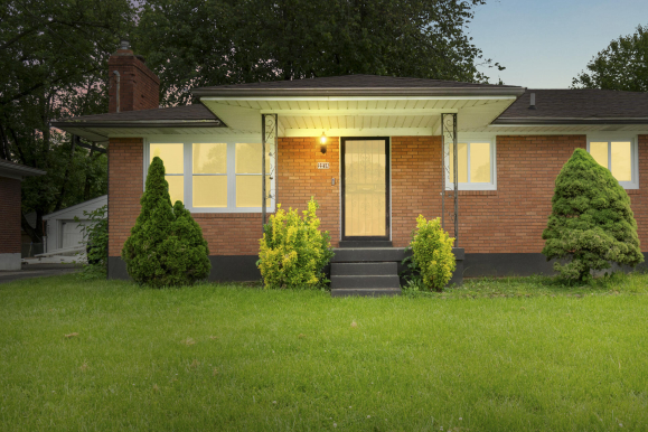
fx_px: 630
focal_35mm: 35
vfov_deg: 37.8
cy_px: 234
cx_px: 368
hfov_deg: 54.3
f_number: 9
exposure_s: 1/320
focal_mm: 18
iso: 400
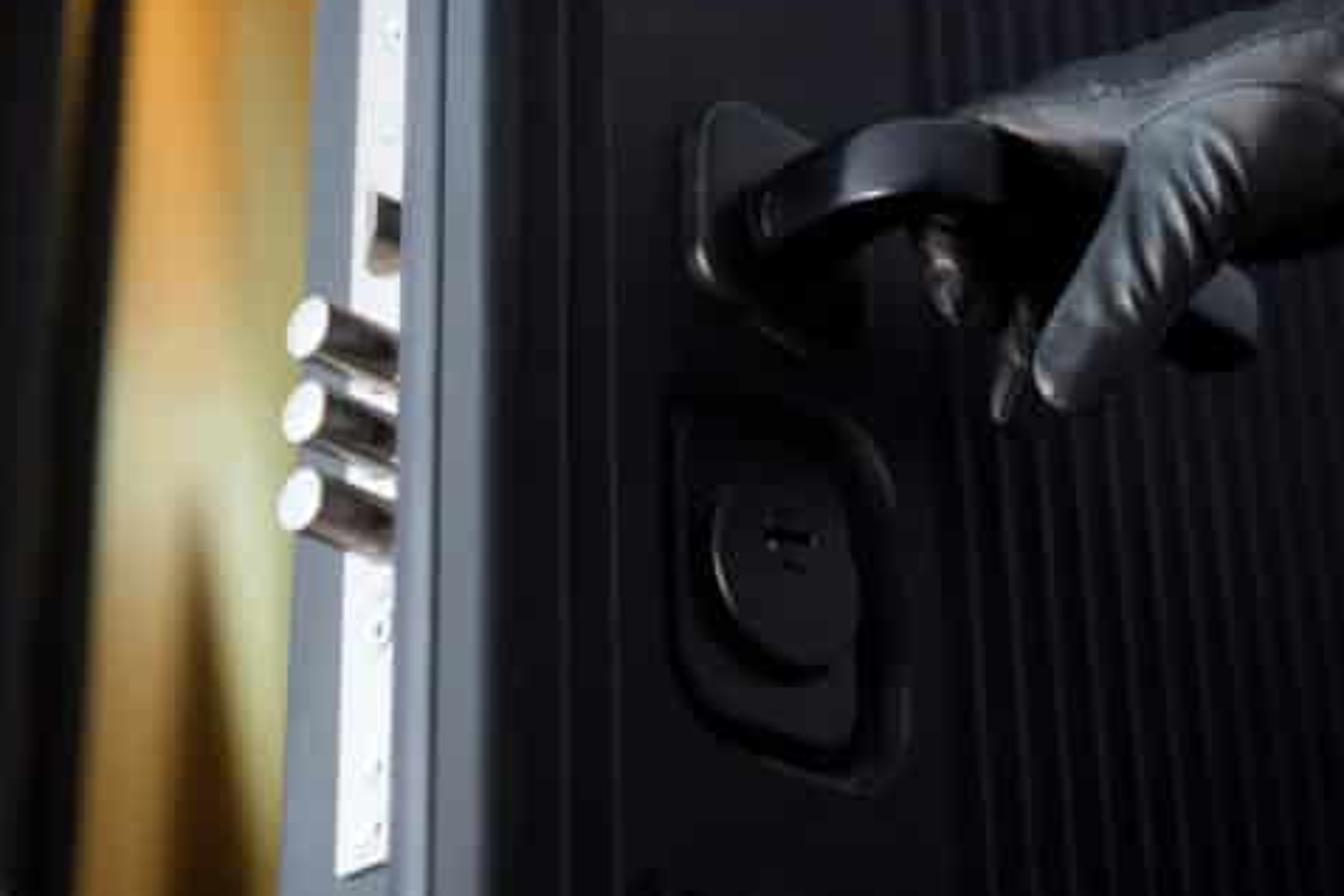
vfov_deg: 15.5
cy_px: 349
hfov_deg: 23.1
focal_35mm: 88
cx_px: 727
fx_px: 3285
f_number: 3.5
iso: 3200
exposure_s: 1/50
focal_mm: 70
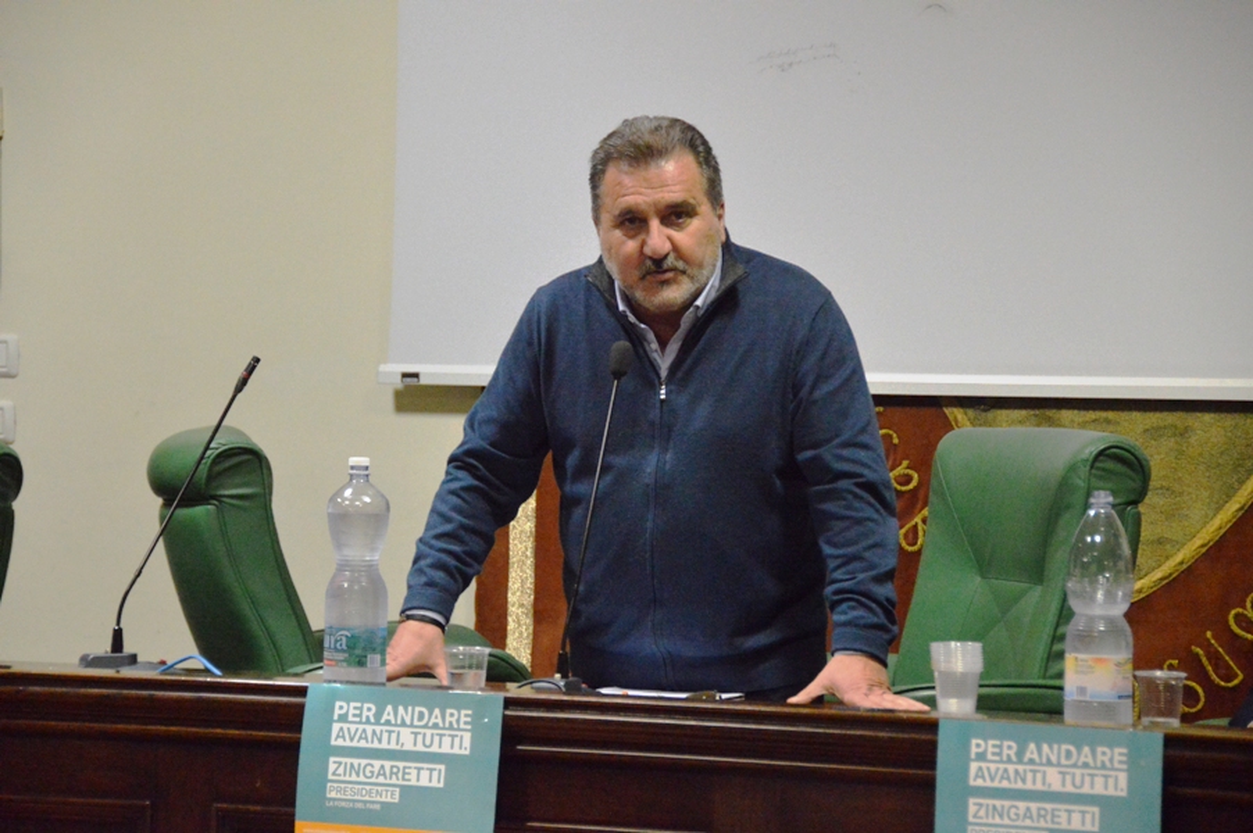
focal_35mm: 158
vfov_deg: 8.7
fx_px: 5478
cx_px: 626
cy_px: 416
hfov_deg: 13.0
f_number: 5.3
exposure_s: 1/100
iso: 6400
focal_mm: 105
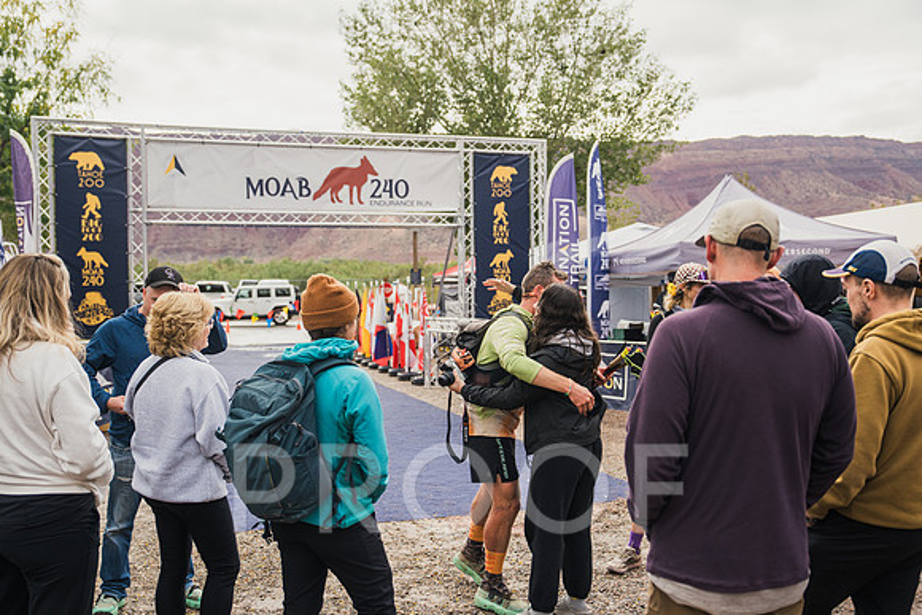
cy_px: 308
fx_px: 902
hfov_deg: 54.1
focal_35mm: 35
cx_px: 461
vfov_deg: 37.6
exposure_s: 1/800
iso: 200
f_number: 2.8
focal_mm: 34
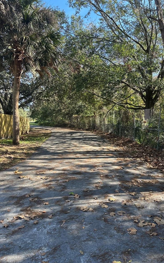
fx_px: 186
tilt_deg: -2.9
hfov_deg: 47.5
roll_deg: +1.3
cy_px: 130
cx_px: 93
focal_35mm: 26
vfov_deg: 70.4
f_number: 1.78
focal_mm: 6.86
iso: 80
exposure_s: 1/527
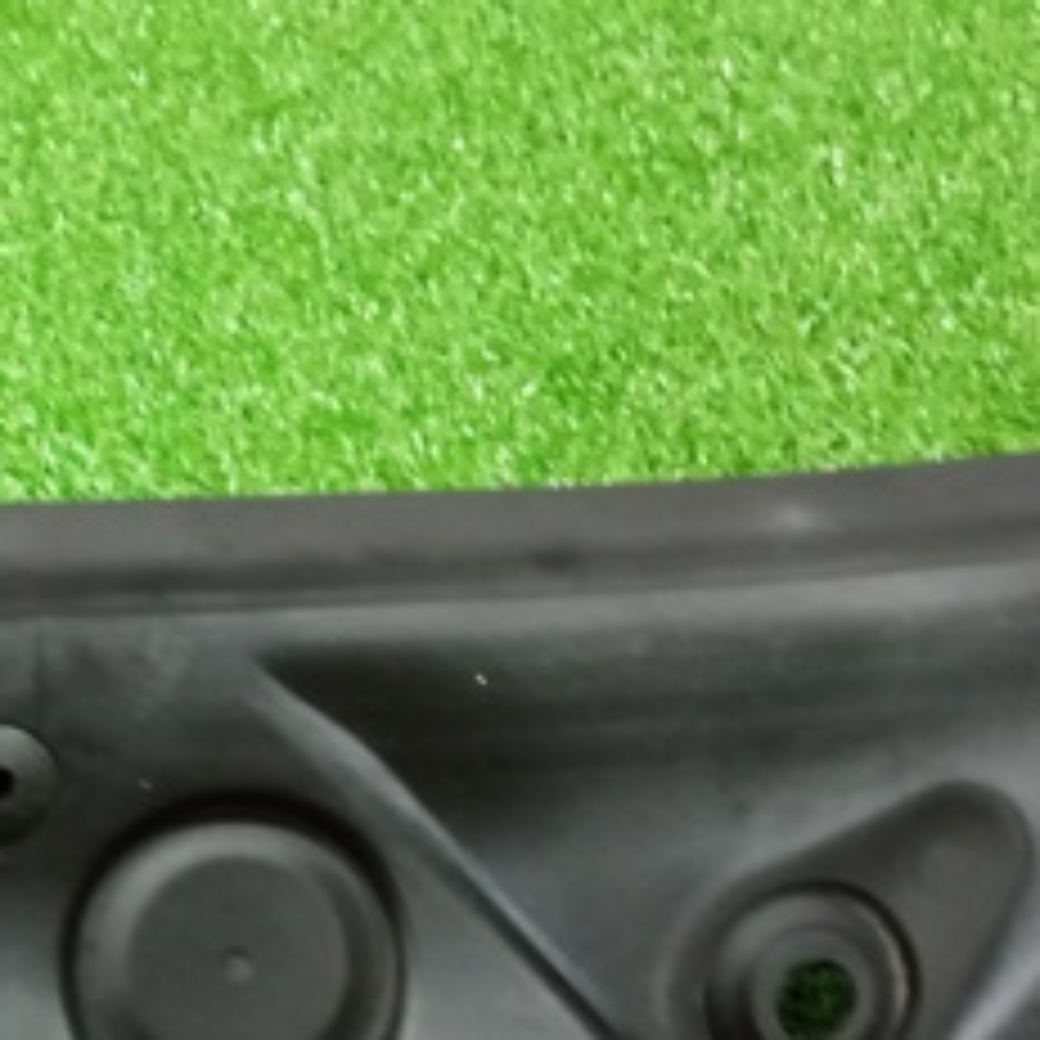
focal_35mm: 66
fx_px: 2243
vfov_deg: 25.6
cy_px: 849
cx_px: 32
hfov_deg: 25.0
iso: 1606
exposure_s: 1/20
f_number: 2.2
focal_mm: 3.79
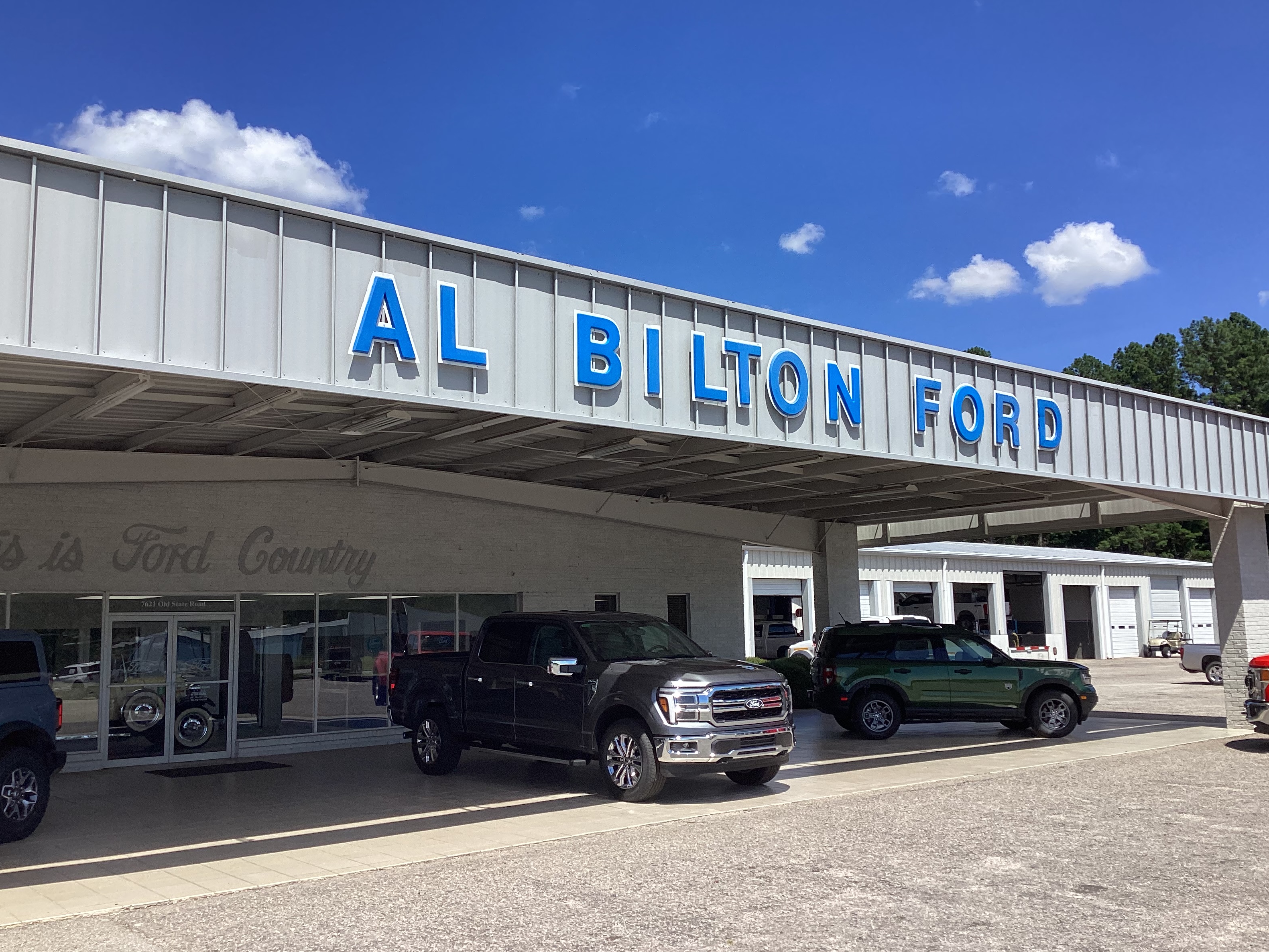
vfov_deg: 44.2
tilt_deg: +7.5
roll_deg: +0.6
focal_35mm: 32
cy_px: 478
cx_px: 621
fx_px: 1173
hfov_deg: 56.8
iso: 25
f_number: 2.4
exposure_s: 1/1314
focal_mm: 3.3
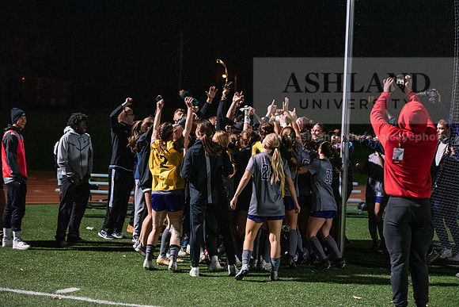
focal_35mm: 70
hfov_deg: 28.8
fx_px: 893
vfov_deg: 19.5
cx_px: 230
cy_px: 154
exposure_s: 1/640
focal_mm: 70
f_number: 3.2
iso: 8000
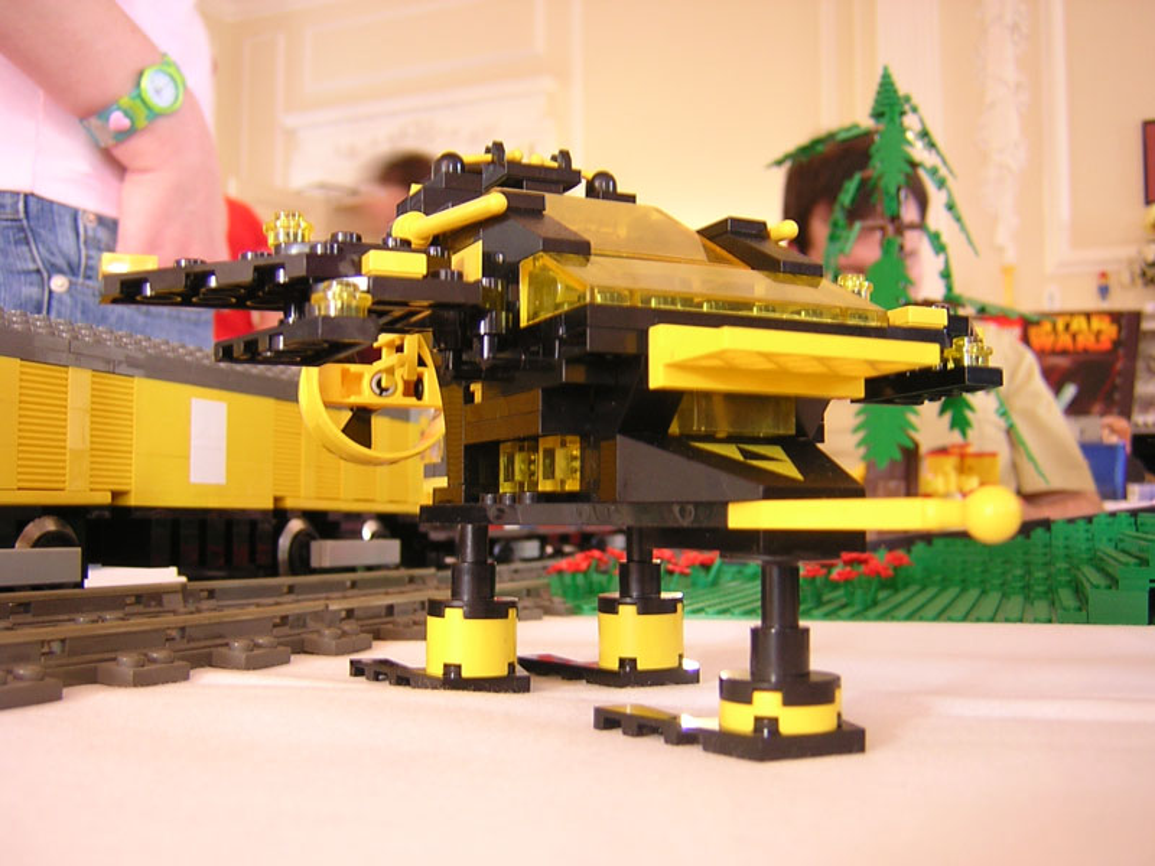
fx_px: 1201
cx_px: 578
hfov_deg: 51.4
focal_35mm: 36
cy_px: 433
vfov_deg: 39.7
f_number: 2.6
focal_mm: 4.7
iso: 138
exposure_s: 1/3.6
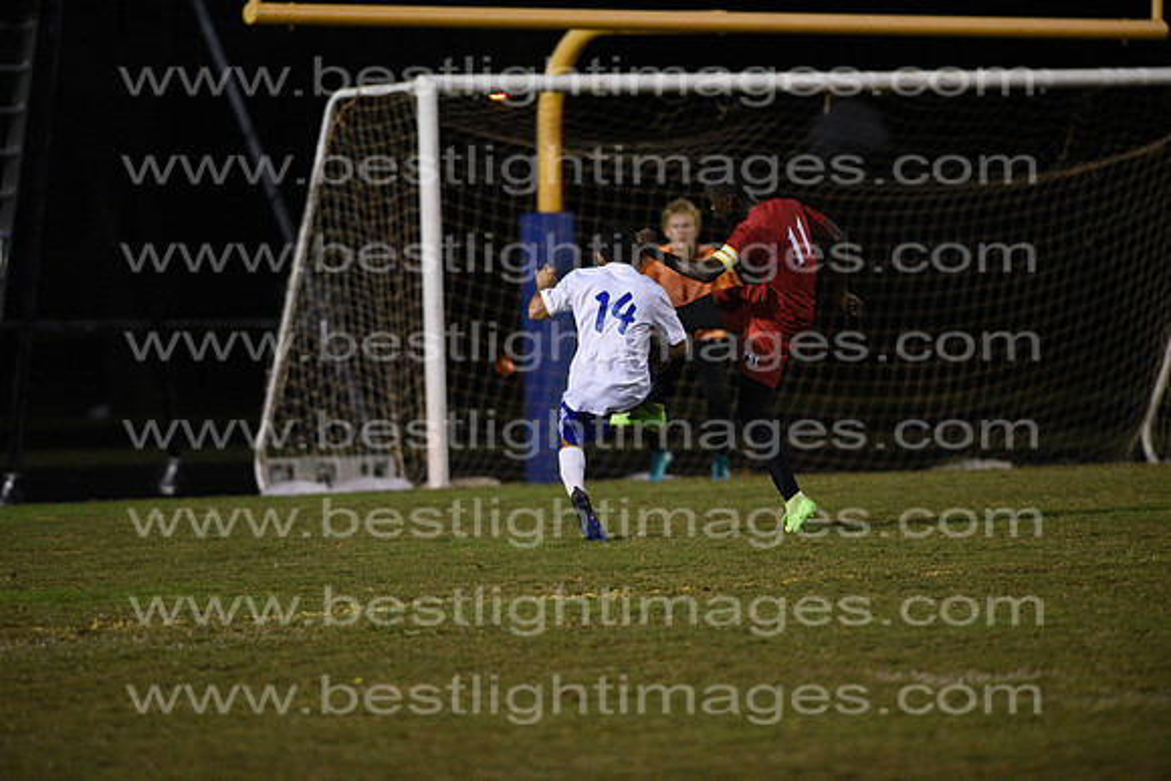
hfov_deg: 6.9
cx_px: 586
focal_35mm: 300
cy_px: 390
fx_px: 9760
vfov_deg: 4.6
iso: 8000
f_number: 3.2
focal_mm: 300
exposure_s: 1/800
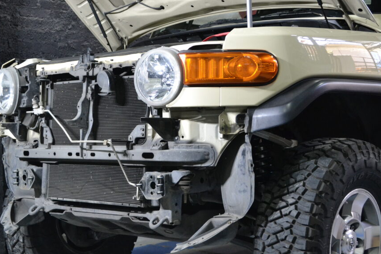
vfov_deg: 21.7
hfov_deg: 32.1
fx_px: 663
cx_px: 193
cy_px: 144
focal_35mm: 63
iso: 2000
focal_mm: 35
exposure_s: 1/60
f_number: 5
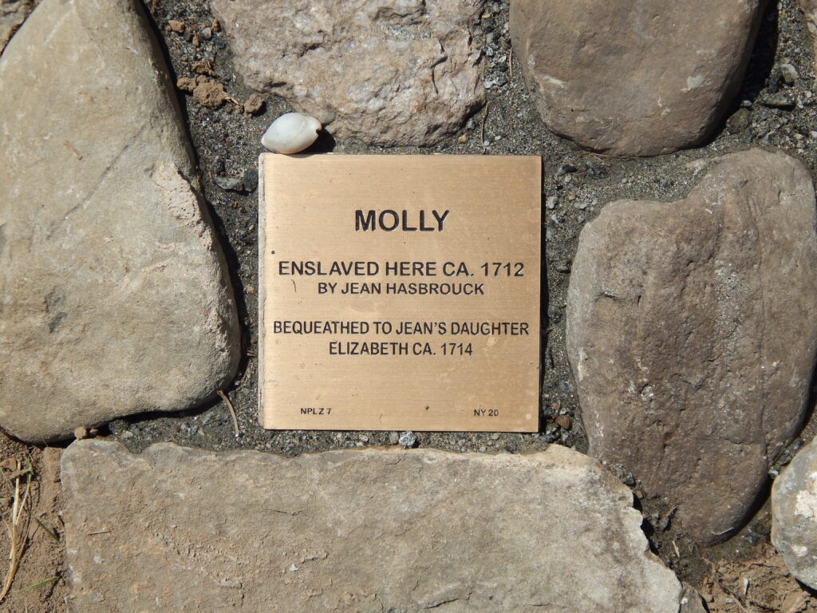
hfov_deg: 34.9
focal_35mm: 55
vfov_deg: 26.6
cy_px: 306
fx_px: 1298
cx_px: 408
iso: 125
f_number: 7.6
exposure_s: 1/500
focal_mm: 9.7
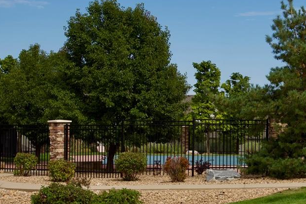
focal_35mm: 113
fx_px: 960
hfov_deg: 18.0
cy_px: 114
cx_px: 241
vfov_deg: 12.1
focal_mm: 44
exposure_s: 1/1250
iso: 400
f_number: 8
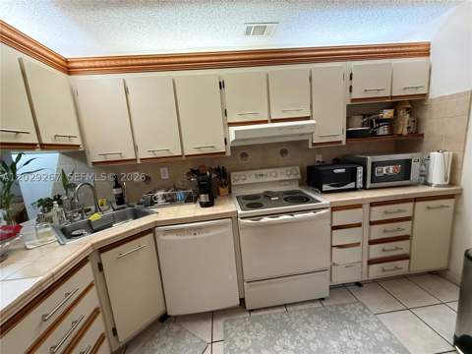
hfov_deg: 102.1
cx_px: 236
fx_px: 191
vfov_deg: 85.7
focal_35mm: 14
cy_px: 177
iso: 500
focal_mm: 2.22
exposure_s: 1/60
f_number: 2.2
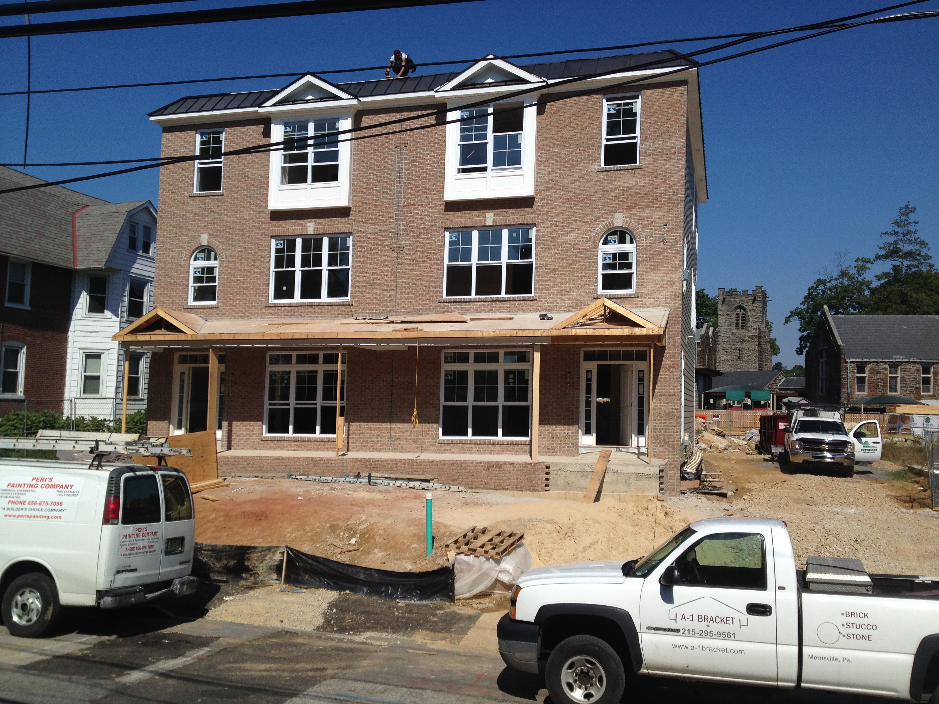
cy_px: 352
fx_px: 949
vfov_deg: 40.7
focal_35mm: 35
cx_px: 470
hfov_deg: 52.6
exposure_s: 1/3460
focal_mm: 4.28
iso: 50
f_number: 2.4
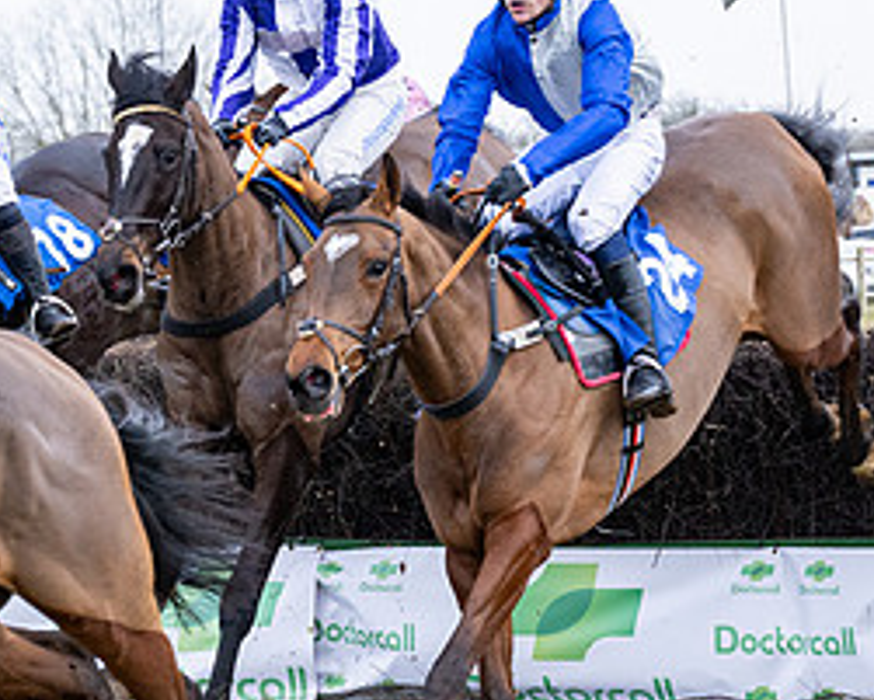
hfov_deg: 9.5
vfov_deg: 7.6
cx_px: 337
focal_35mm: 204
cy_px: 584
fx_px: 5279
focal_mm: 70
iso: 800
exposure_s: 1/800
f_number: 4
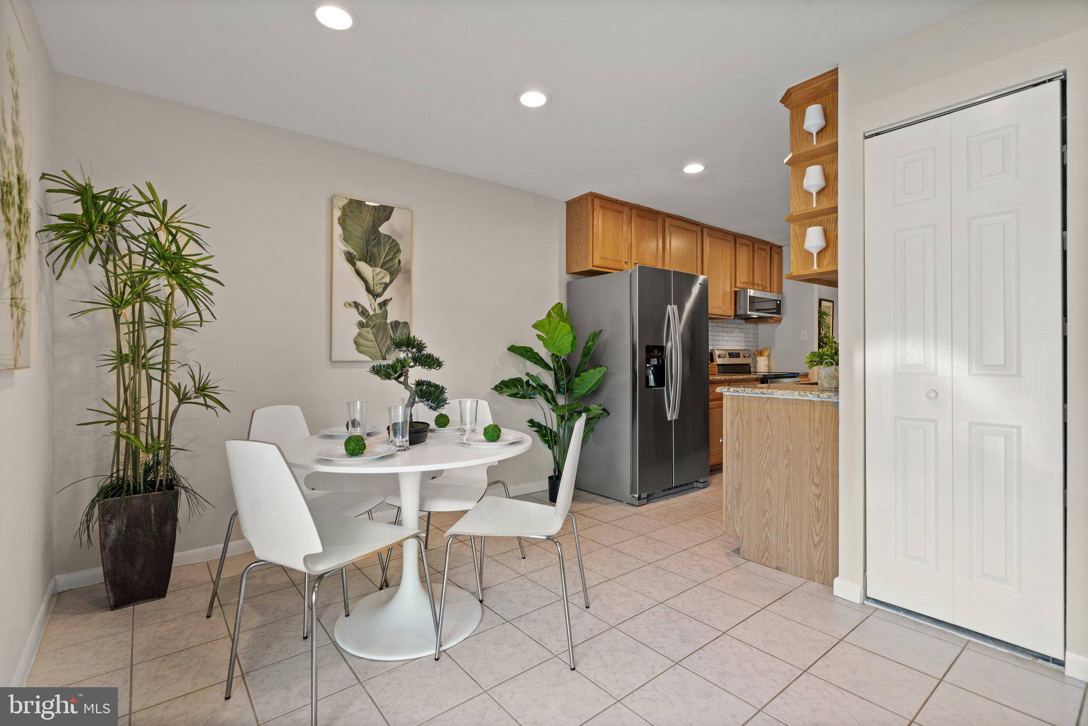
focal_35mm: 16
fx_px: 484
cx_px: 544
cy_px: 363
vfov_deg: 73.8
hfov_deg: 96.7
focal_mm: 16
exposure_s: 1/4
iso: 500
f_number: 8
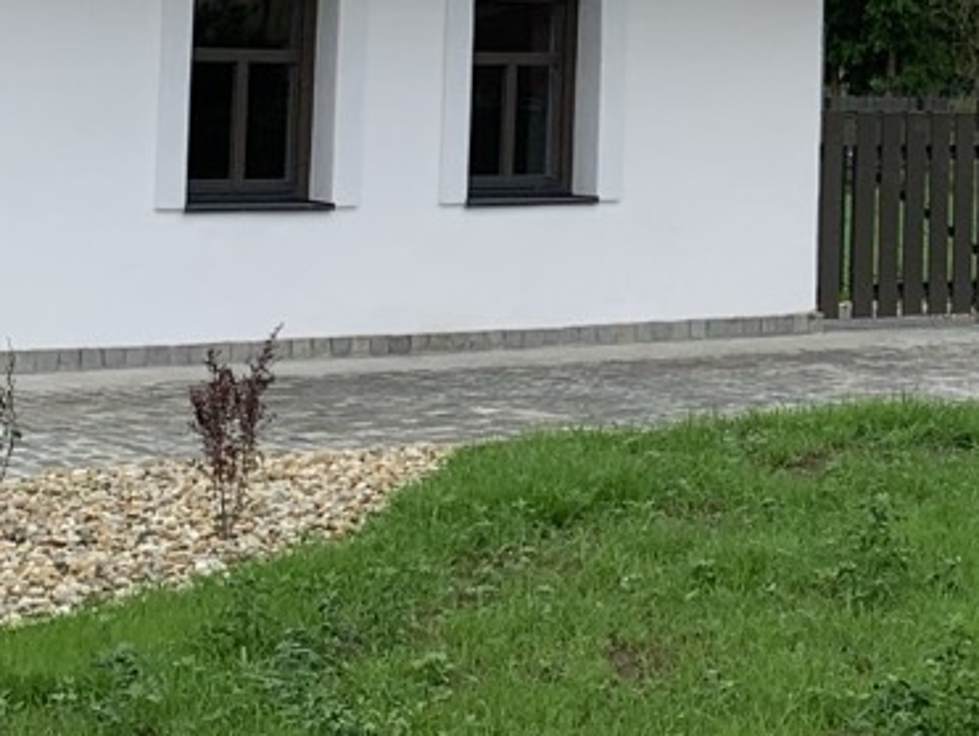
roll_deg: -0.2
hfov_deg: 16.7
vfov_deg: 12.9
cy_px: -153
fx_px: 3171
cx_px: 1238
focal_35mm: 112
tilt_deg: +4.0
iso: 25
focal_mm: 4.25
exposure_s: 1/573
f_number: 1.8
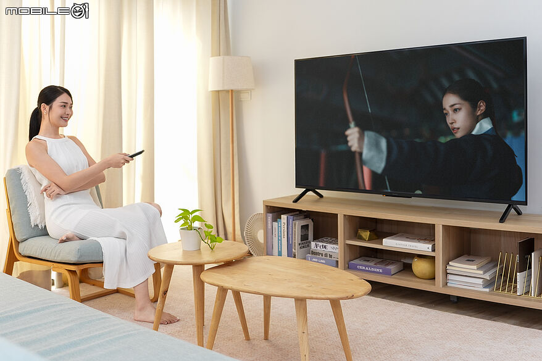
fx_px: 542
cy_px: 180
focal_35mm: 36
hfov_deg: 53.1
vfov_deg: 36.9
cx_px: 271
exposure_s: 1/160
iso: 400
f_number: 2.8
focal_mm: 24
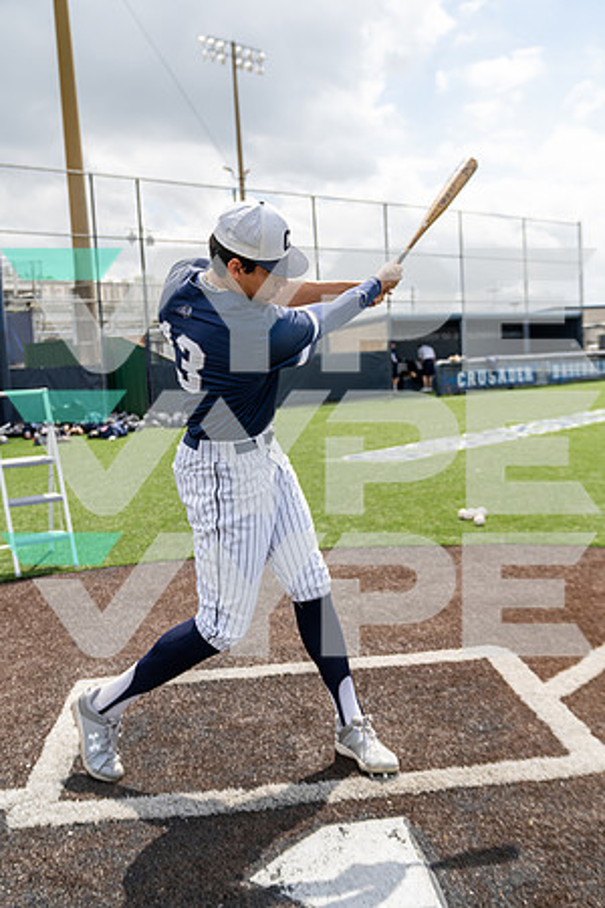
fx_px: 882
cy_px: 454
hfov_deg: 37.9
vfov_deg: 54.4
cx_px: 302
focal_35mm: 35
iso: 250
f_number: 4
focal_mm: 35
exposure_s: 1/1250
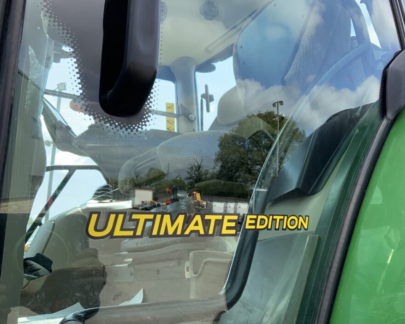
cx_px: 217
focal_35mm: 33
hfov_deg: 54.2
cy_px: 159
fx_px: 396
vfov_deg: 44.6
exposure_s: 1/599
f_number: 1.8
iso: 16
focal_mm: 3
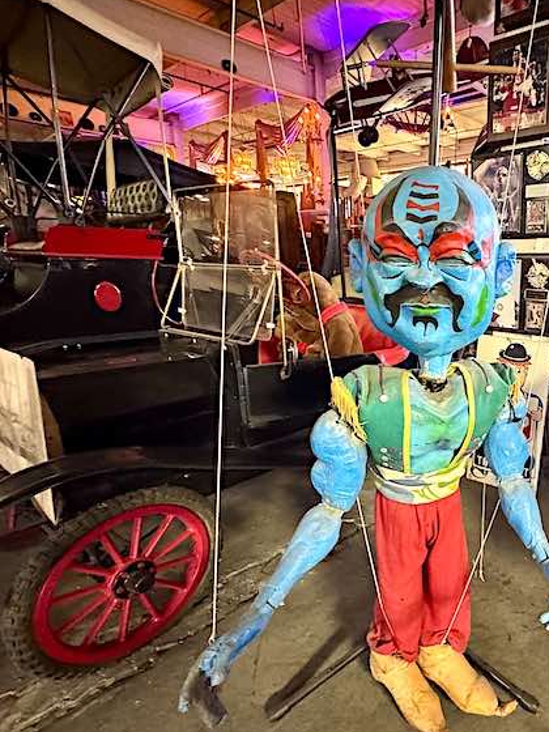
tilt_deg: -15.5
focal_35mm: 20
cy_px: 379
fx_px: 423
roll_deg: -2.6
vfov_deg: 81.7
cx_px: 481
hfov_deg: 57.8
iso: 1000
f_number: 2.2
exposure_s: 1/40
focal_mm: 2.22
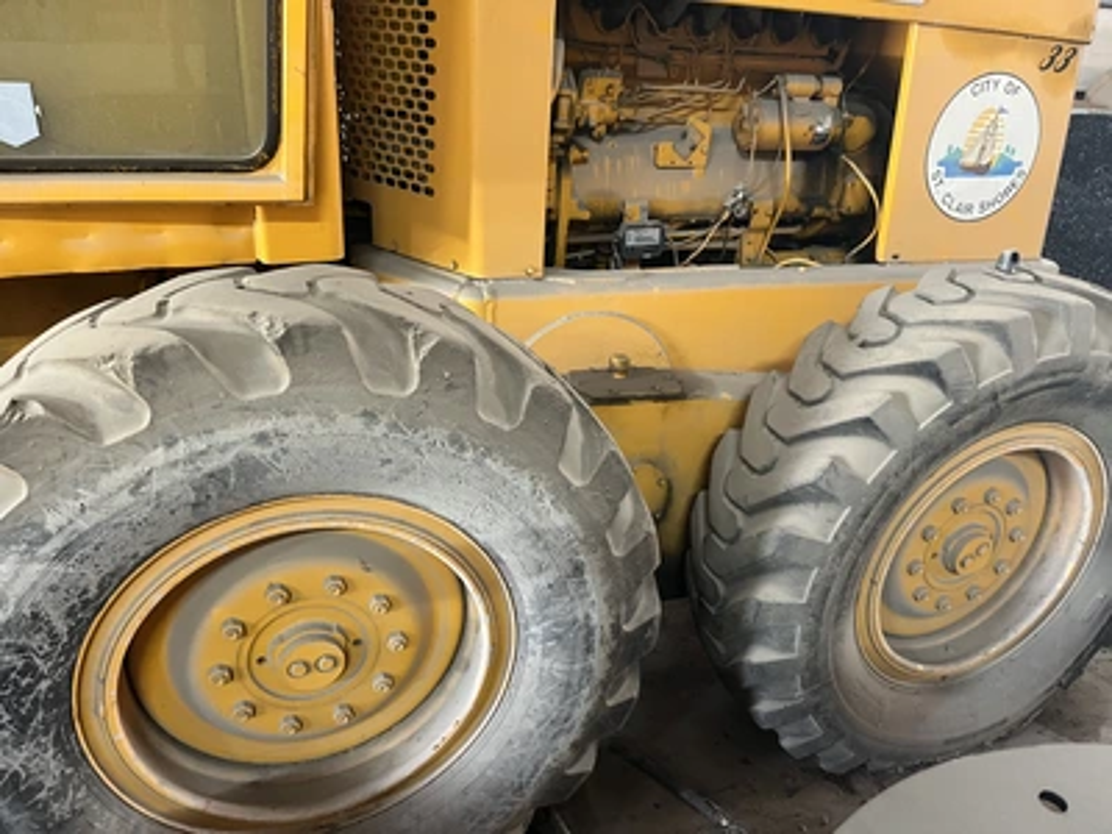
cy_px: 417
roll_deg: -2.9
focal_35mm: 26
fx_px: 835
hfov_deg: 67.3
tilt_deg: -27.2
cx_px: 556
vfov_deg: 53.1
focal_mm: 5.1
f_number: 1.6
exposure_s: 1/40
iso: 500
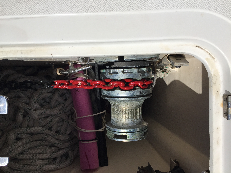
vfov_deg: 48.2
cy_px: 86
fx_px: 194
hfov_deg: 61.7
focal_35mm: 29
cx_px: 116
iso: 32
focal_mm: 4.15
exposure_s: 1/6623
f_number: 2.2
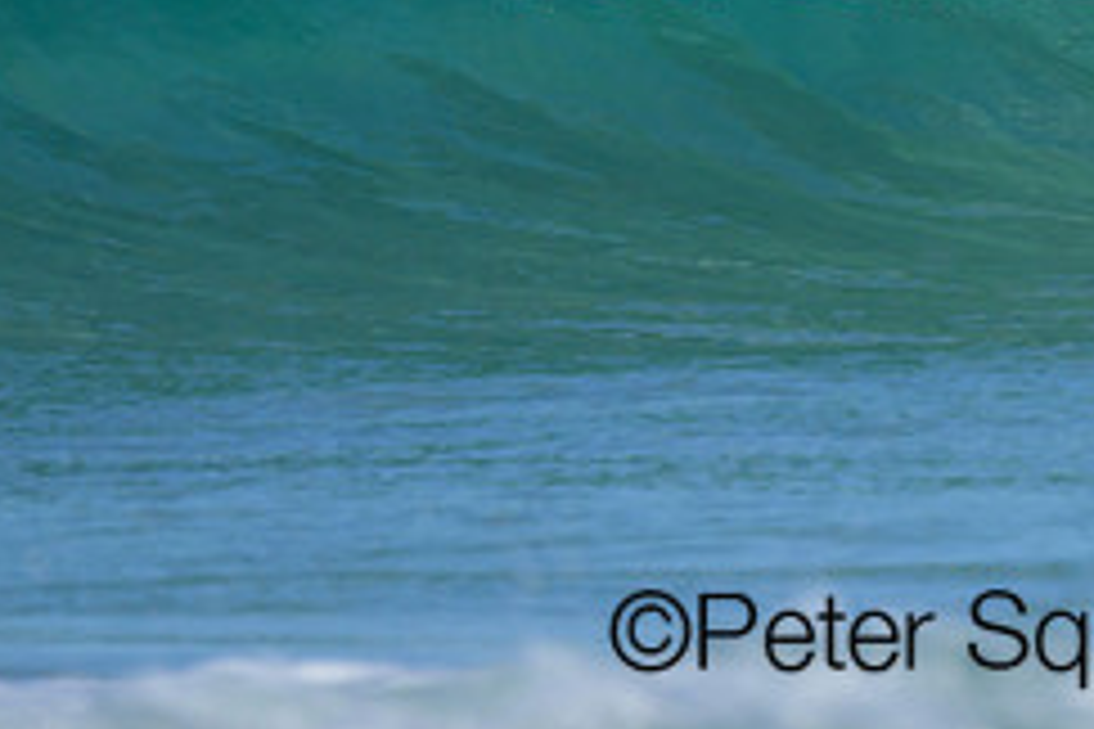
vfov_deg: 0.5
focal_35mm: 2628
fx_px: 79856
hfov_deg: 0.8
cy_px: -215
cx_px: 1372
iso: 220
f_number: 6.3
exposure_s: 1/2000
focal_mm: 800
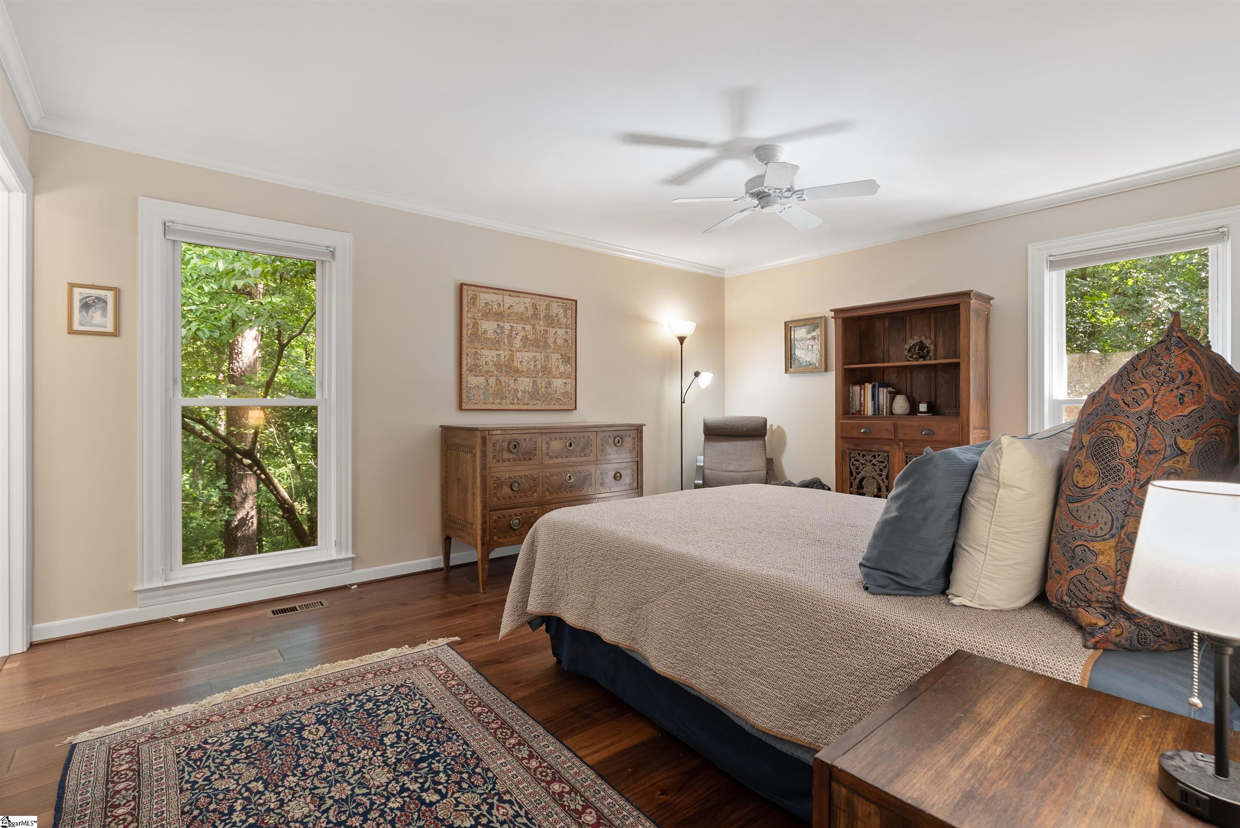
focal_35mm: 16
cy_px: 414
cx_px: 620
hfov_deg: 96.7
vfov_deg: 73.8
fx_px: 551
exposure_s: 1/1.25
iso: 200
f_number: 8
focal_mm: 16
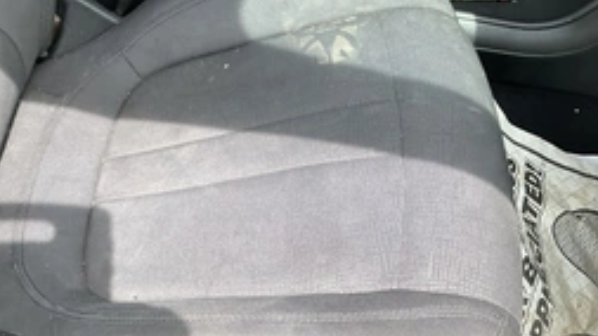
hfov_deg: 41.2
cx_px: 248
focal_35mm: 50
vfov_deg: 23.9
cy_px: 166
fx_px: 792
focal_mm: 3
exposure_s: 1/193
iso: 25
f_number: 1.8
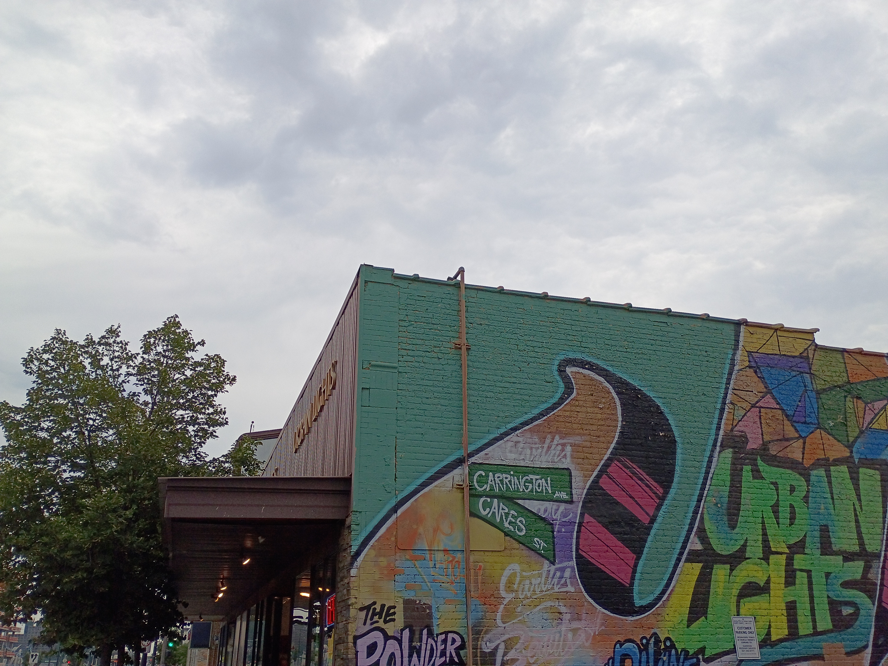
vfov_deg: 48.2
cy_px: 333
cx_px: 444
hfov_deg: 61.7
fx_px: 744
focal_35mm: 29
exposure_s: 1/767
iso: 100
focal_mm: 4.27
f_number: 1.8
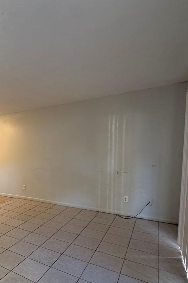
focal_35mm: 24
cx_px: 9
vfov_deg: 73.0
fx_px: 188
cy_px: 168
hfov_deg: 46.3
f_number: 2.2
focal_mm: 2.22
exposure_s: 1/60
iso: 250
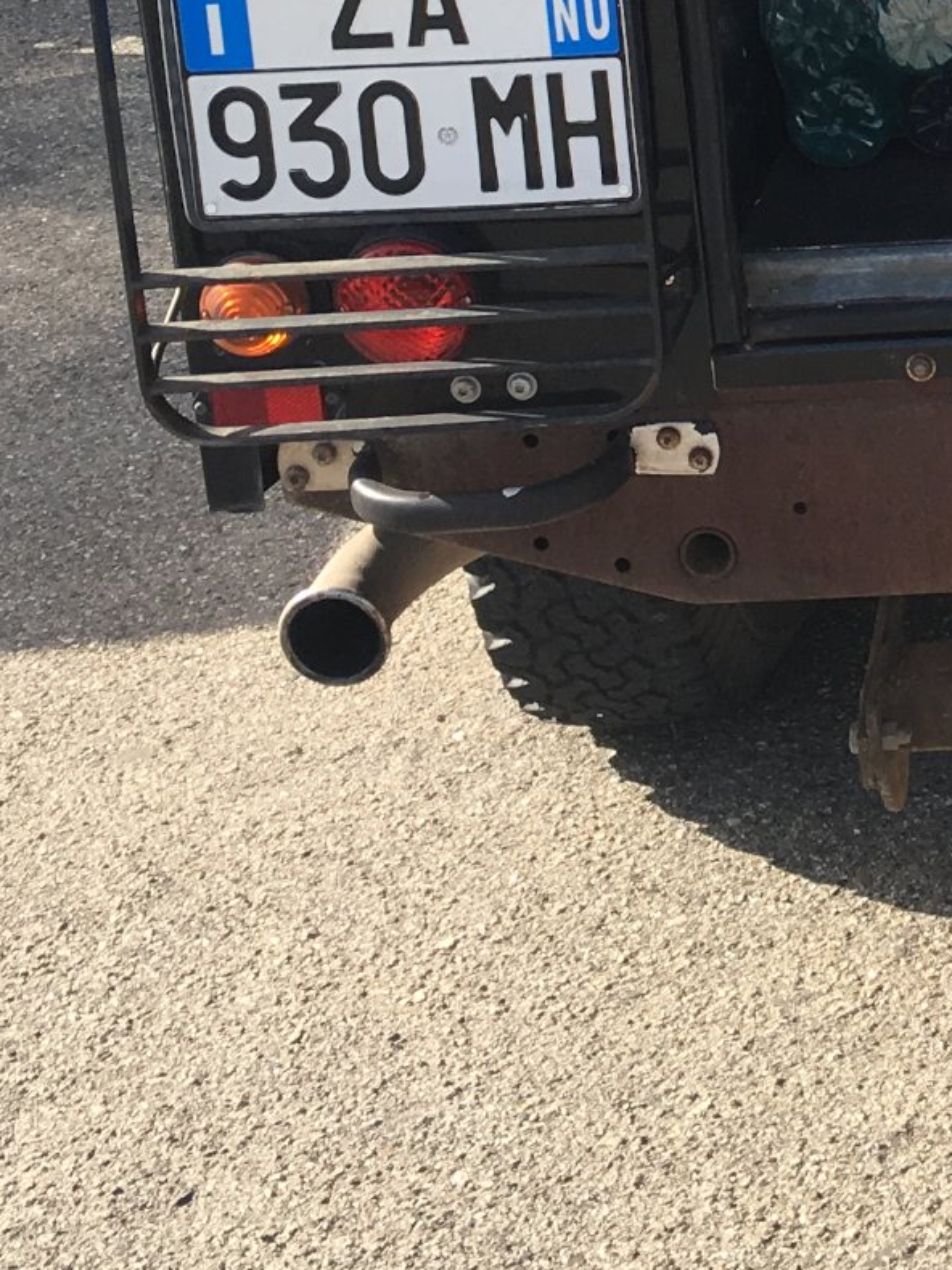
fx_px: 3449
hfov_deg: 14.7
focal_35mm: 94
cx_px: 1412
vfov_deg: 19.2
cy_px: -418
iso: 25
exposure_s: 1/475
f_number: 2.2
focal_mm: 4.15
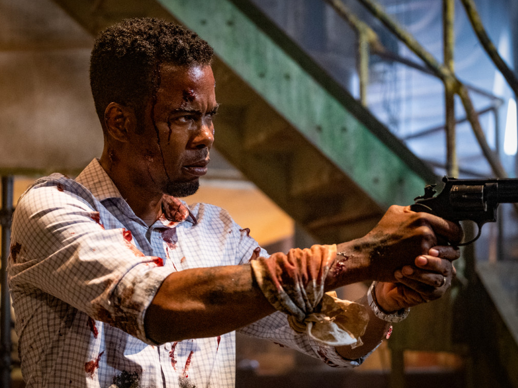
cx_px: 255
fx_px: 1272
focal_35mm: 85
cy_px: 194
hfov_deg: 23.0
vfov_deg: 17.4
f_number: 2.8
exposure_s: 1/125
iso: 3200
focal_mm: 52
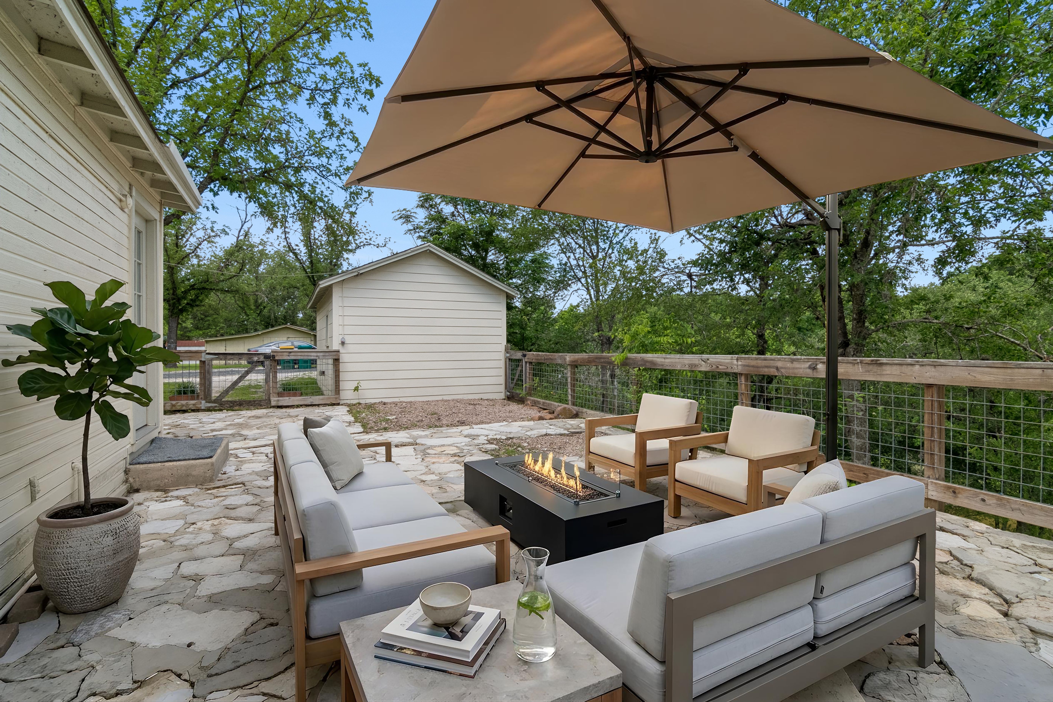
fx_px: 468
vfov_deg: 73.7
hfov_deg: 96.7
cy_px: 351
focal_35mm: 16
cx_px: 526
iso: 320
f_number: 10
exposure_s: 1/500
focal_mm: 11
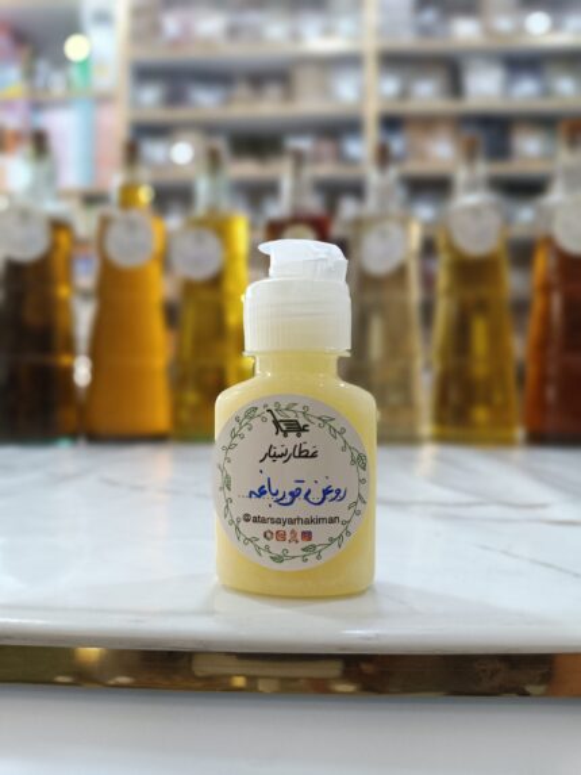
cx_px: 290
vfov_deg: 71.6
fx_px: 537
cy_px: 388
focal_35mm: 24
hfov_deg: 56.8
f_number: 1.79
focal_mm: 4.71
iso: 491
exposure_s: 1/59.9
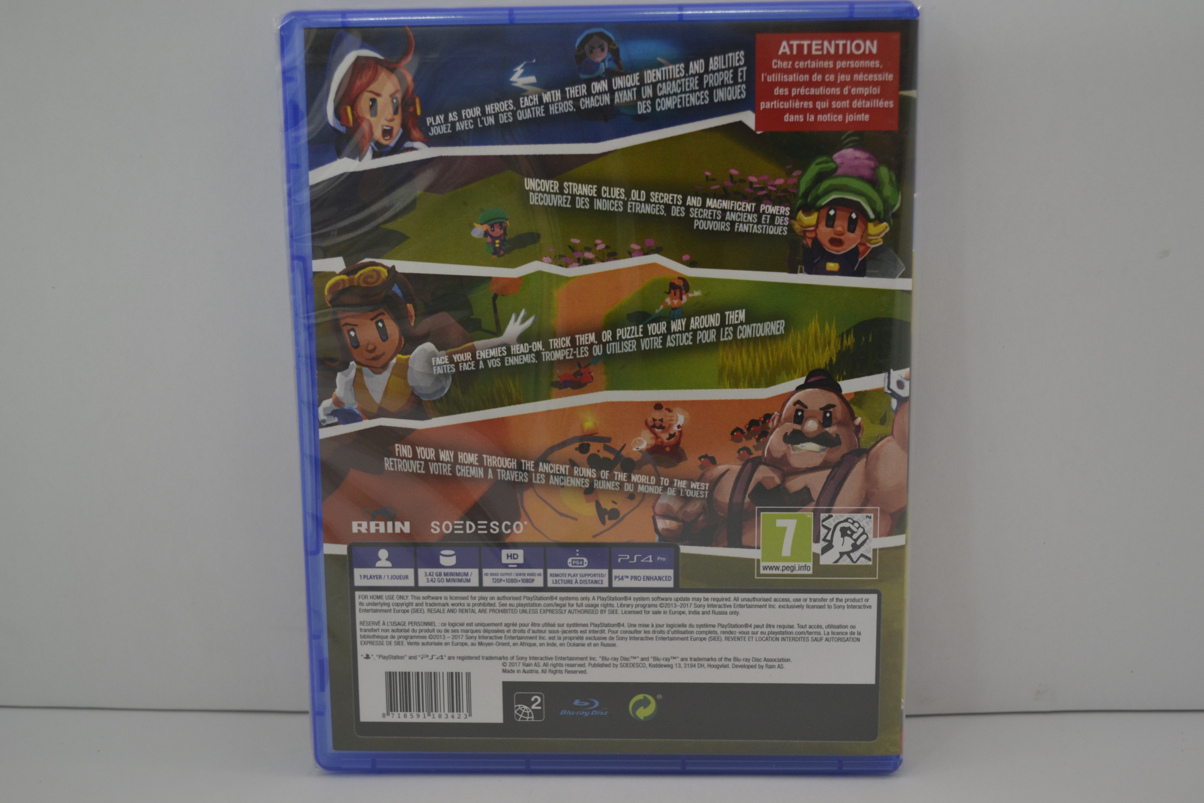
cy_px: 402
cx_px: 602
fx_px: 1455
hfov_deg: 45.0
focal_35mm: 44
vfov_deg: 30.8
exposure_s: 1/15
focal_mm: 29
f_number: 4.5
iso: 450
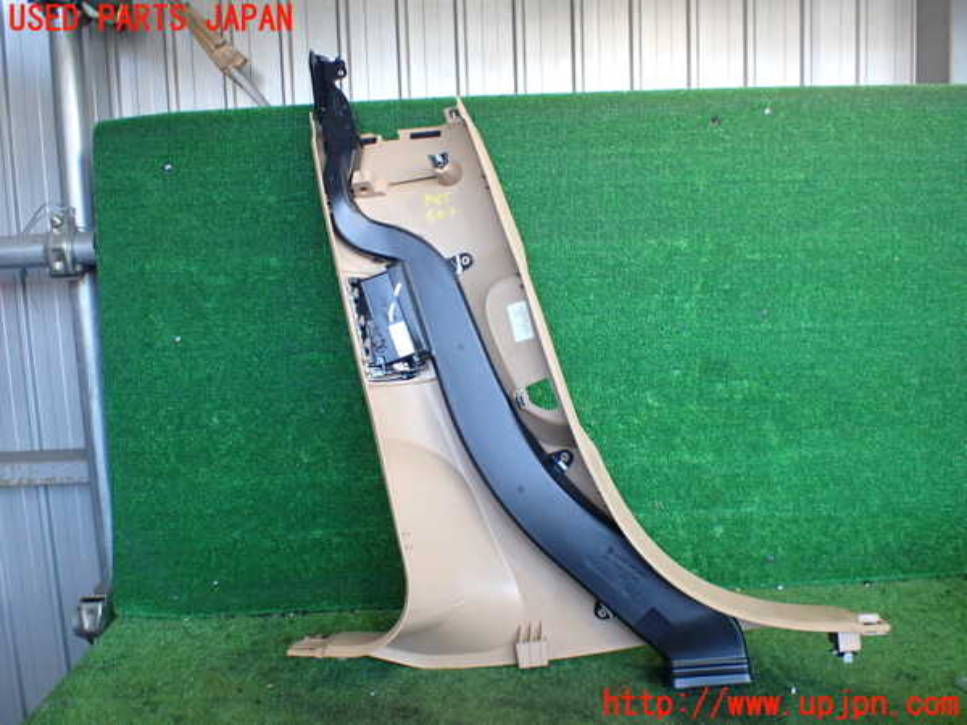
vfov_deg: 46.8
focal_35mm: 30
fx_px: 838
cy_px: 362
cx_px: 484
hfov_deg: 60.0
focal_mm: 5.4
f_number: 2.3
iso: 400
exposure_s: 1/125
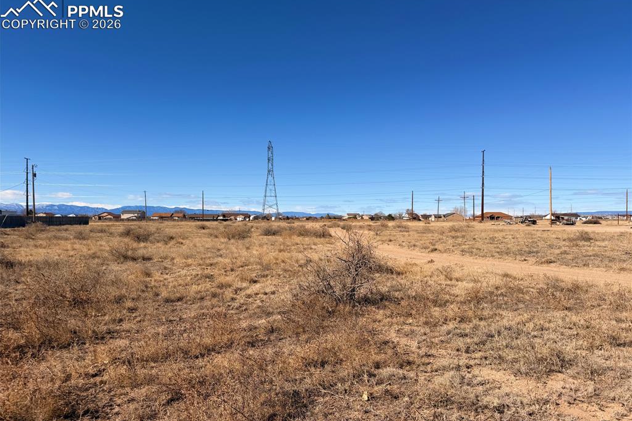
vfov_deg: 51.2
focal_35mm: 25
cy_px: 232
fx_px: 439
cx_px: 316
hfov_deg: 71.5
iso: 80
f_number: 1.78
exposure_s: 1/7353
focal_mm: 6.76
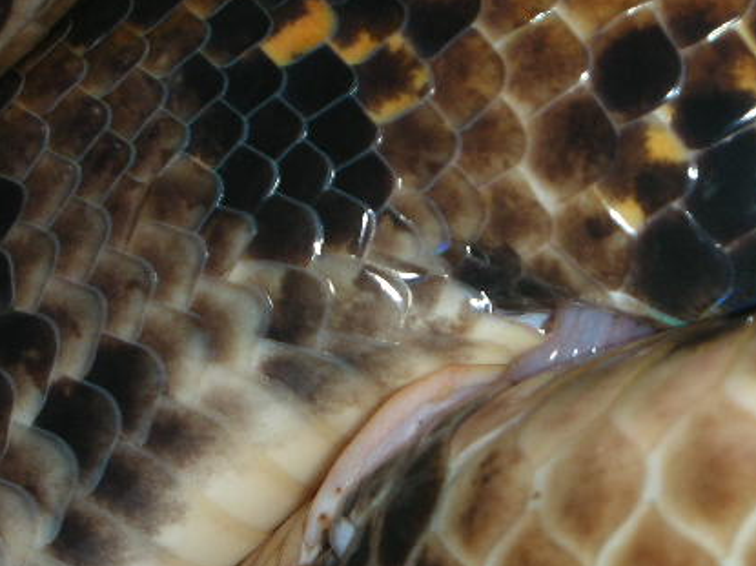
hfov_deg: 12.2
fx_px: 3537
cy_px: 313
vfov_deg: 9.2
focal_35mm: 162
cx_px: 434
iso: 50
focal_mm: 17.4
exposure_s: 1/120
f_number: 15.1
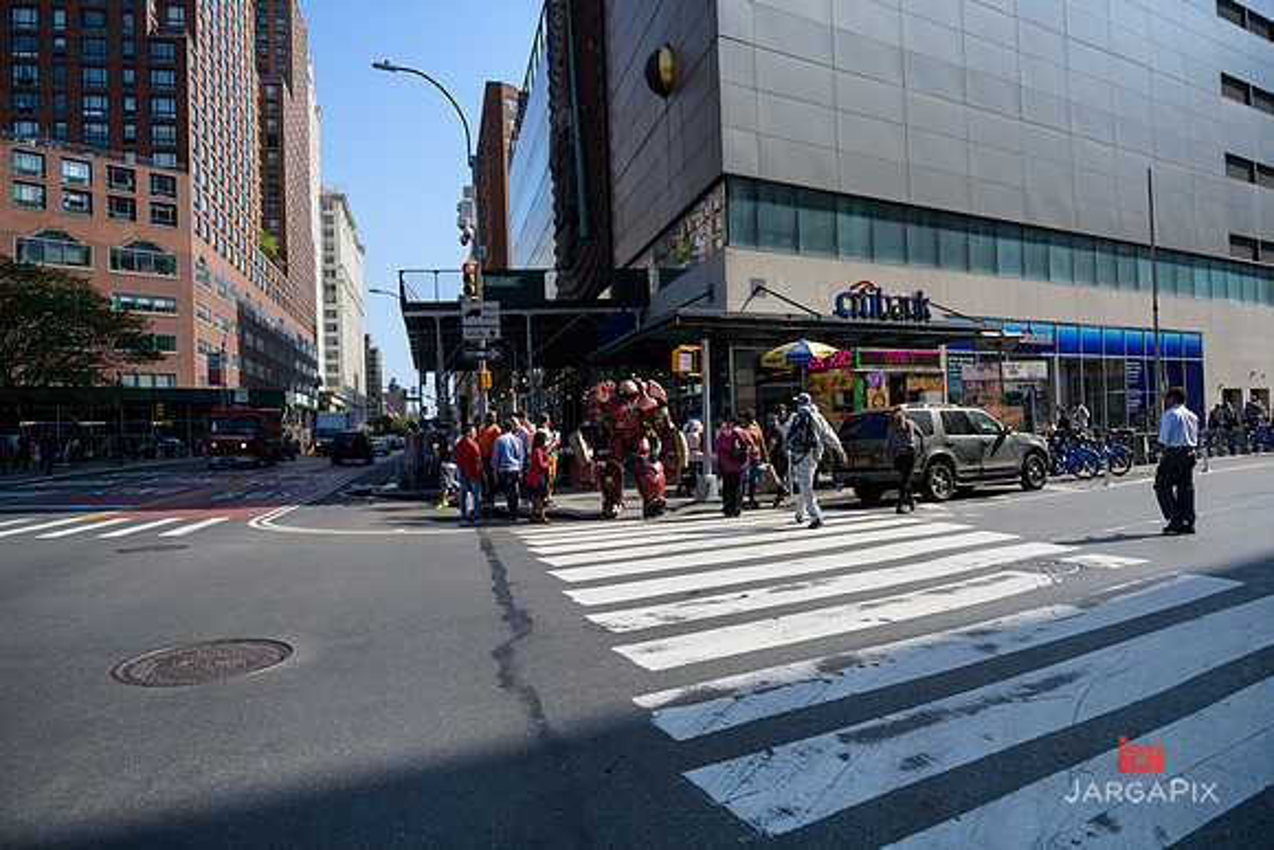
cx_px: 637
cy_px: 425
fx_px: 849
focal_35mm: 24
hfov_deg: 73.7
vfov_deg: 53.2
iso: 200
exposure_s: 1/2500
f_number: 3.2
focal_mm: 24
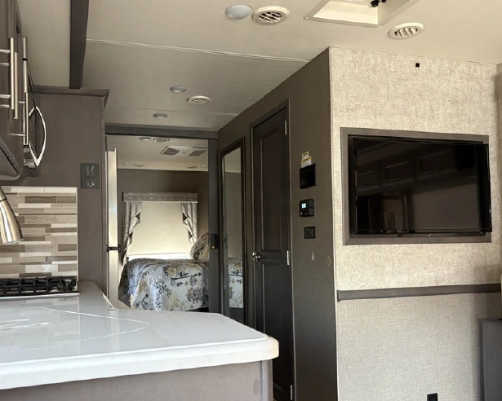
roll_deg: +1.8
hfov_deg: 54.1
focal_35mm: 33
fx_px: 490
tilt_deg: +1.1
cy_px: 231
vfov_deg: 44.4
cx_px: 224
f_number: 1.6
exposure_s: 1/60
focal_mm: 5.96
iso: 320
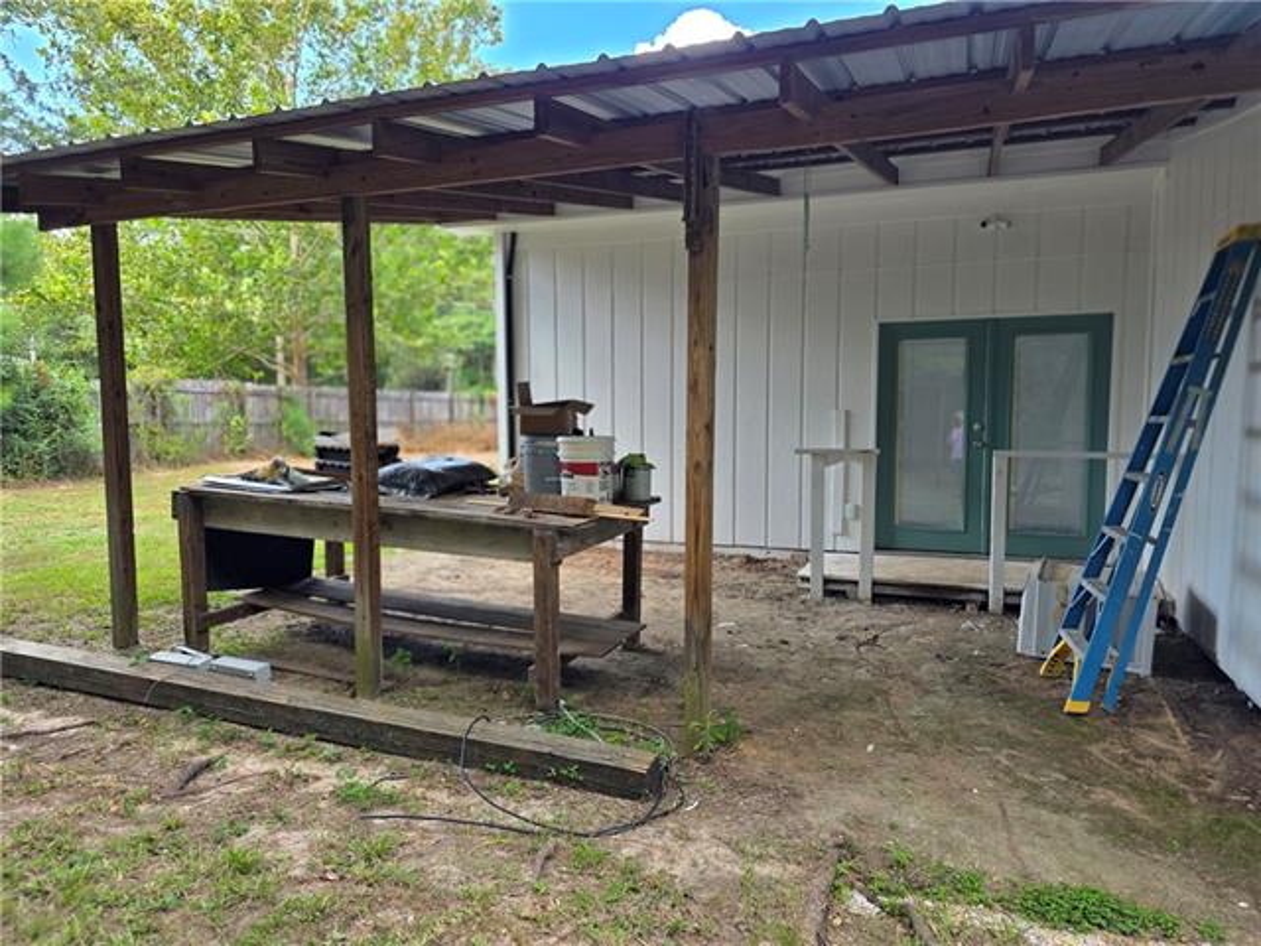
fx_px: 838
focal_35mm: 23
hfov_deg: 73.9
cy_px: 473
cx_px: 630
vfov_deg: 58.9
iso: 50
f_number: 1.7
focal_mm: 6.3
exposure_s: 1/180
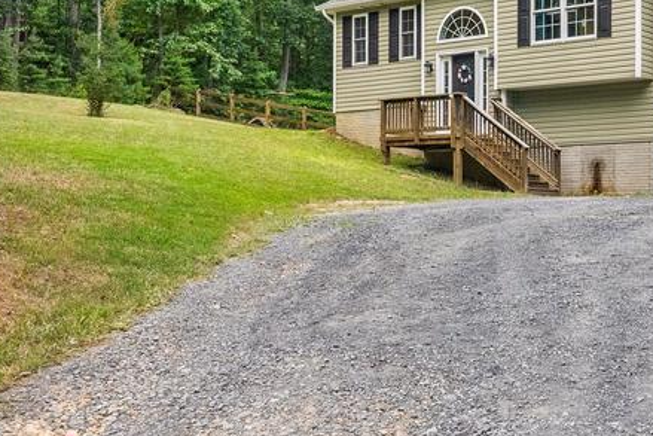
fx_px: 1016
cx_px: 550
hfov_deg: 34.2
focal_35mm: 56
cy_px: -1
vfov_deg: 23.2
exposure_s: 1/100
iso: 1250
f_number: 8
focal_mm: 24
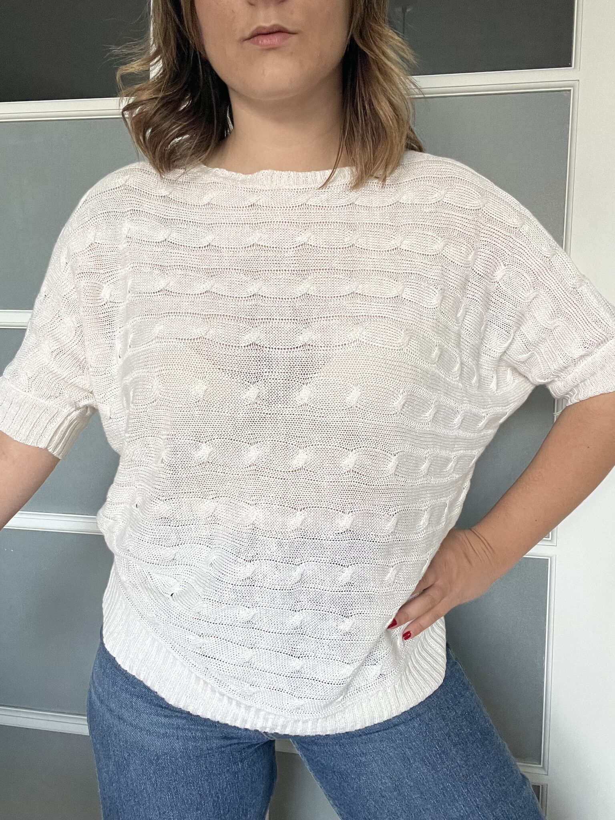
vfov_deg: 60.0
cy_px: 410
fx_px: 711
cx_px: 308
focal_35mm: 30
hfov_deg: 46.8
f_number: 2.2
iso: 125
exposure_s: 1/60
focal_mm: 2.71
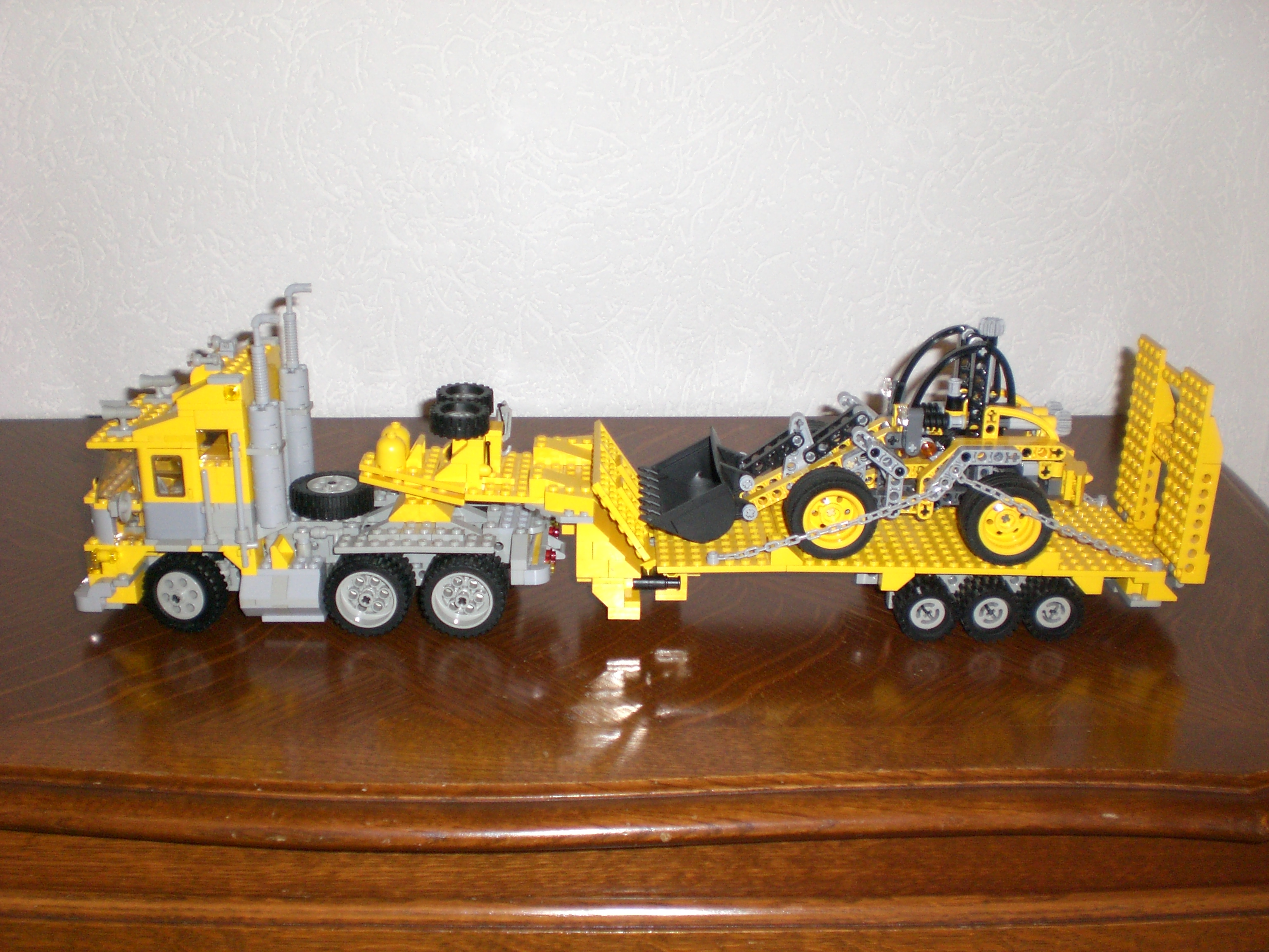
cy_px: 476
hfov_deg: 49.0
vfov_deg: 37.7
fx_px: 1393
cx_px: 634
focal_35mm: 38
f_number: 3.1
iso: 200
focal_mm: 6.3
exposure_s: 1/60
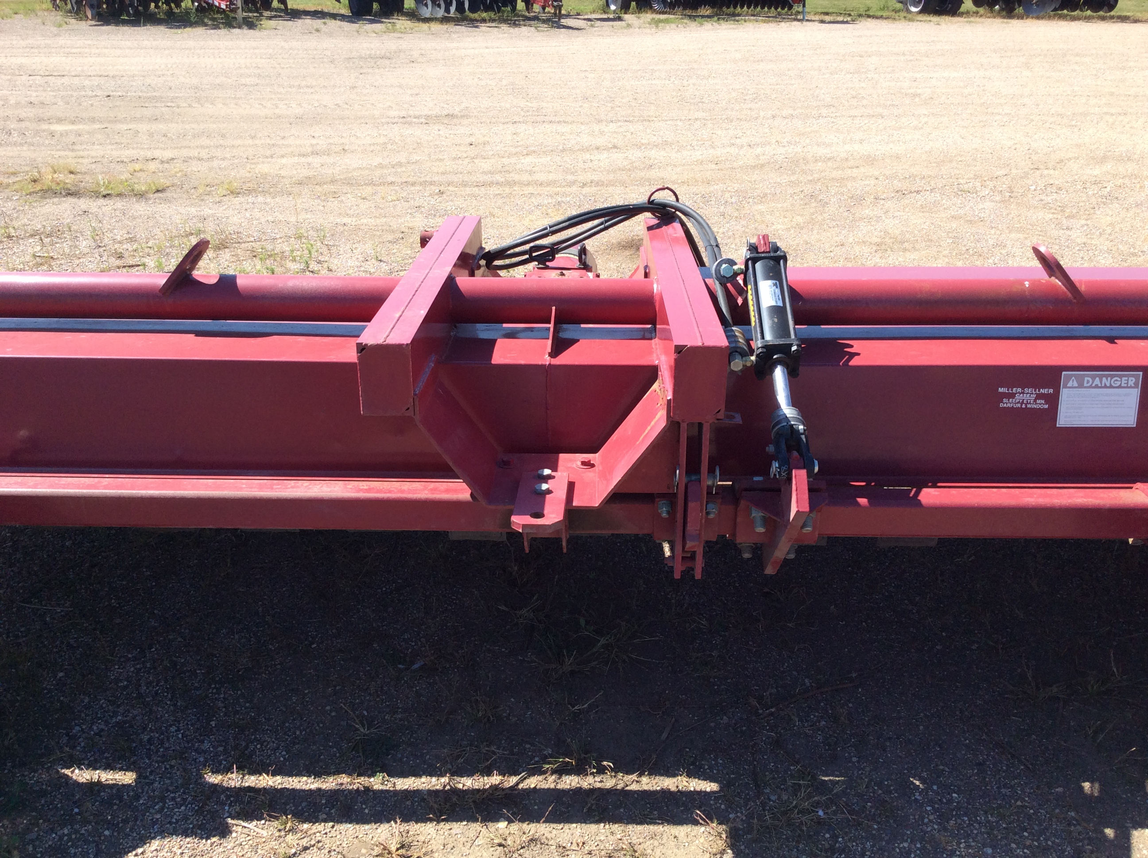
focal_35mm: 32
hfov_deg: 56.9
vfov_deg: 44.1
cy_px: 429
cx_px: 574
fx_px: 1060
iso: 32
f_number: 2.4
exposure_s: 1/665
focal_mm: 3.3
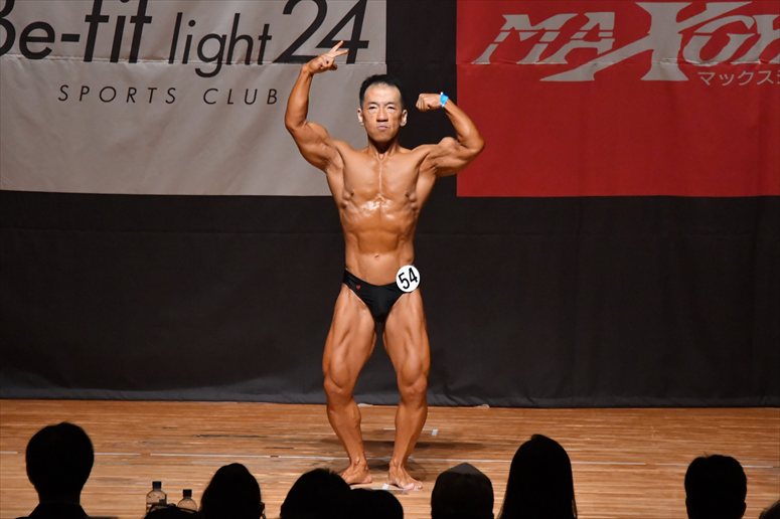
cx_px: 390
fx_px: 5847
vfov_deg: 5.1
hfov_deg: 7.6
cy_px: 260
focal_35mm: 270
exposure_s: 1/400
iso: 8000
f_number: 5.6
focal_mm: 180
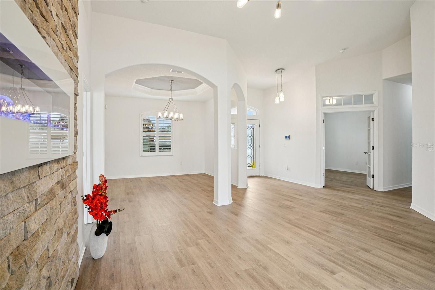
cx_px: 218
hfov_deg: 93.3
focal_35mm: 17
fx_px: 205
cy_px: 145
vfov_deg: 70.4
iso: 250
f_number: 9
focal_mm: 17
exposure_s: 1/30
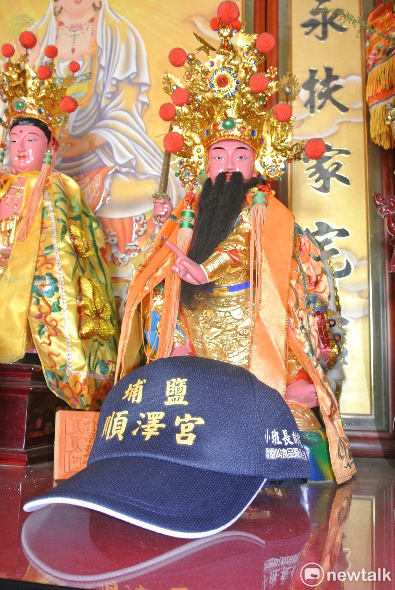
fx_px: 525
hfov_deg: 41.2
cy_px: 295
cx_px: 198
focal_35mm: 32
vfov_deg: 58.6
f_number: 3.8
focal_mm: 12.2
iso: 280
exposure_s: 1/60
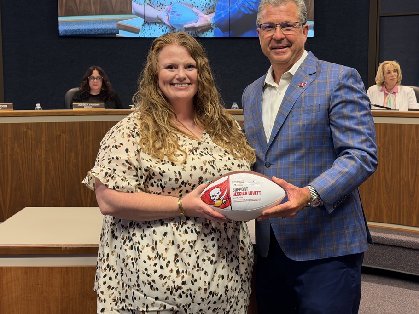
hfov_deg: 35.5
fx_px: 654
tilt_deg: -5.1
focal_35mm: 54
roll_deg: -0.4
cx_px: 222
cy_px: 141
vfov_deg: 27.0
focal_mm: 6.76
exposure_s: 1/60
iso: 160
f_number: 1.78
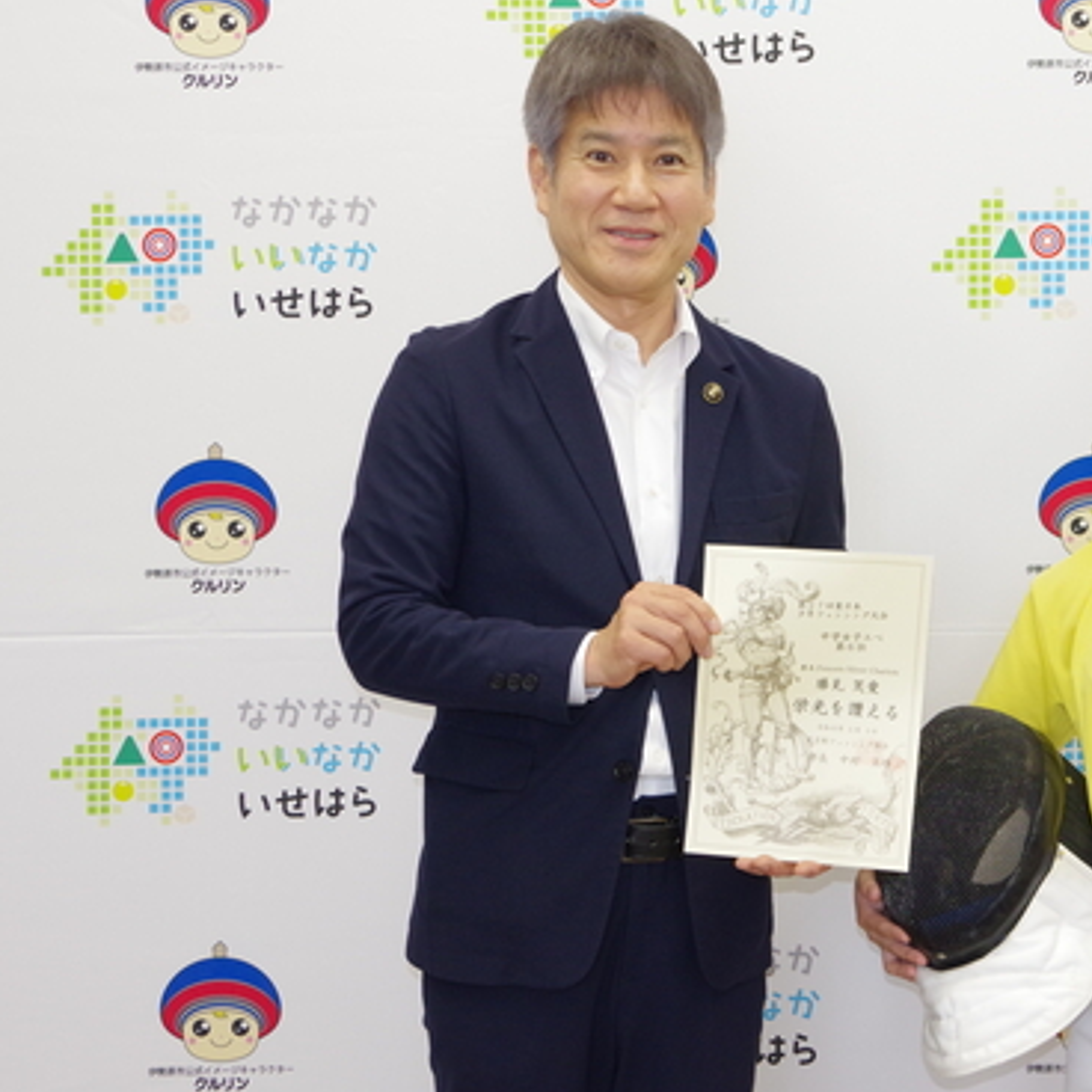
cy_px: 565
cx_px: 899
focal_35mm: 68
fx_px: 2427
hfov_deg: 24.9
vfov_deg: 25.4
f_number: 6.3
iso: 800
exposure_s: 1/80
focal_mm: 31
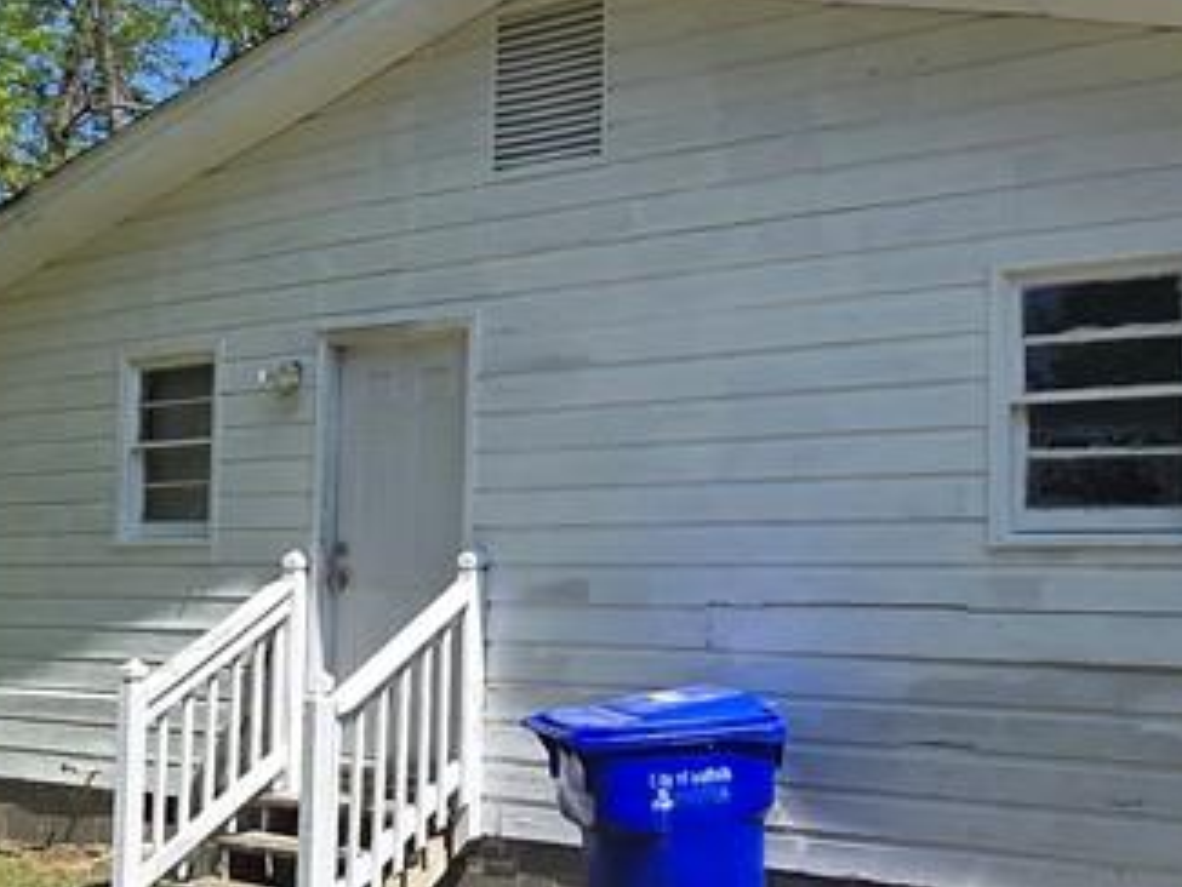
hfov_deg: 45.5
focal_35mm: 41
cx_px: 706
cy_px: 483
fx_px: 1401
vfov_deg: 35.1
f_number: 2.2
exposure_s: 1/2314
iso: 50
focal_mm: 2.2
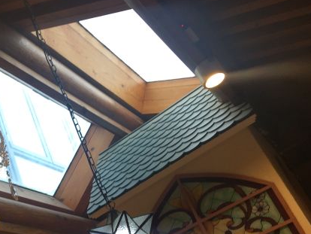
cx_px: 54
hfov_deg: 37.3
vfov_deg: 29.3
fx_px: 440
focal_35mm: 49
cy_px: 174
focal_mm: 4.15
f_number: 2.2
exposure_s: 1/50
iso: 32
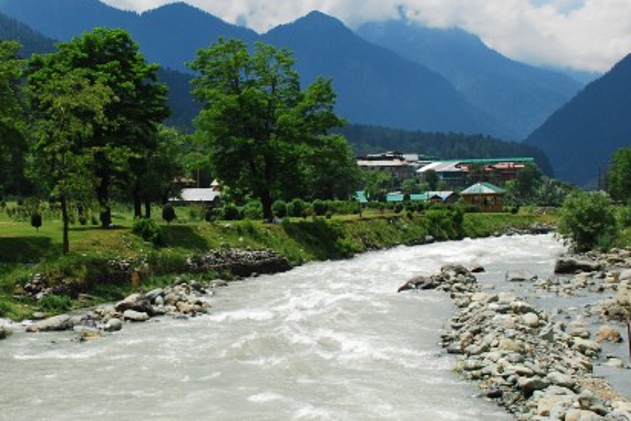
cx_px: 172
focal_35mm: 72
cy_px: 178
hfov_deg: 27.7
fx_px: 1262
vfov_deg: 18.9
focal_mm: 26
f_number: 9
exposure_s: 1/500
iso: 200
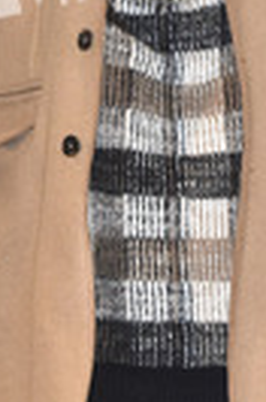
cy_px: 106
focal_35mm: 496
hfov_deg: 2.8
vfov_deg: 4.2
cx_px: 169
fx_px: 5526
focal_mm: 165
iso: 2000
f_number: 6.3
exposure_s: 1/250
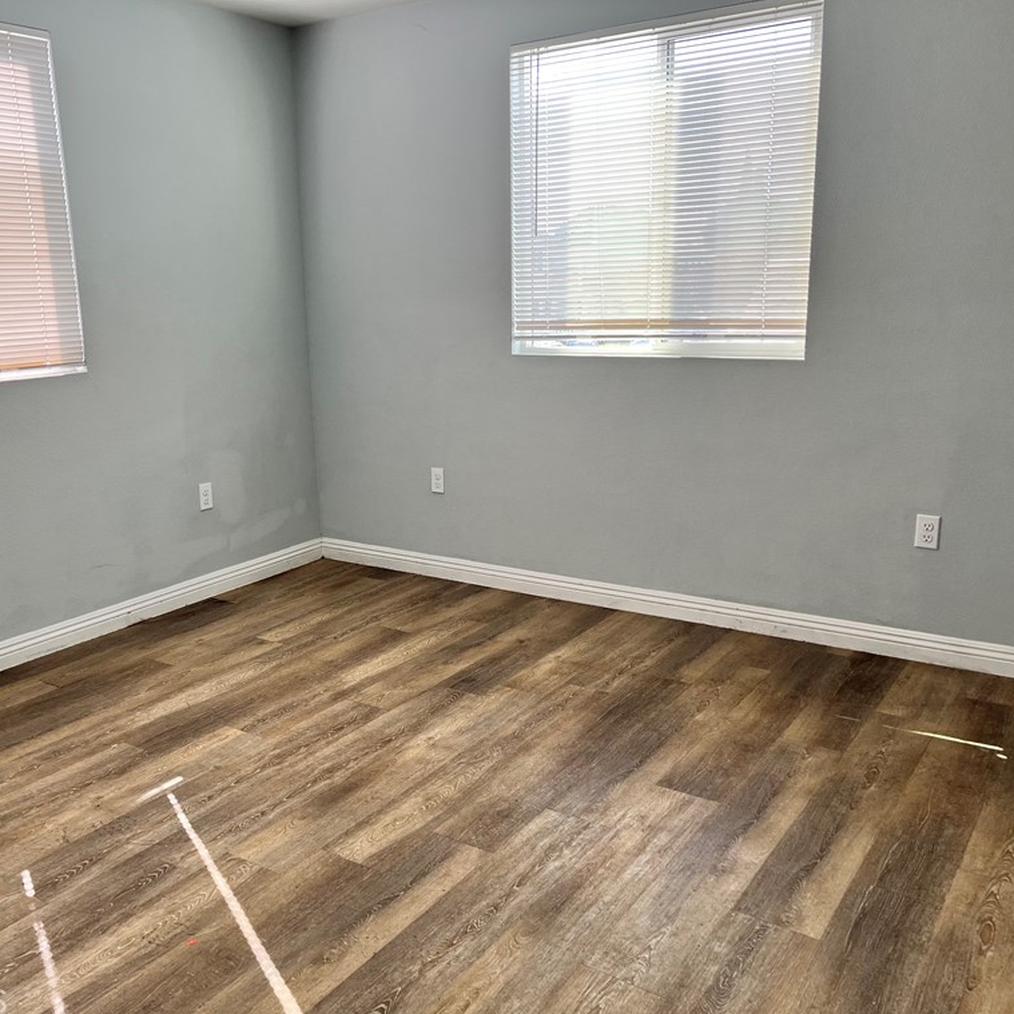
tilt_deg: -13.2
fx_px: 1027
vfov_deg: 52.5
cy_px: 508
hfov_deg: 52.3
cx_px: 425
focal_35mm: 31
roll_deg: +1.1
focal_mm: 5.1
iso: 64
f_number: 1.6
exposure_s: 1/122
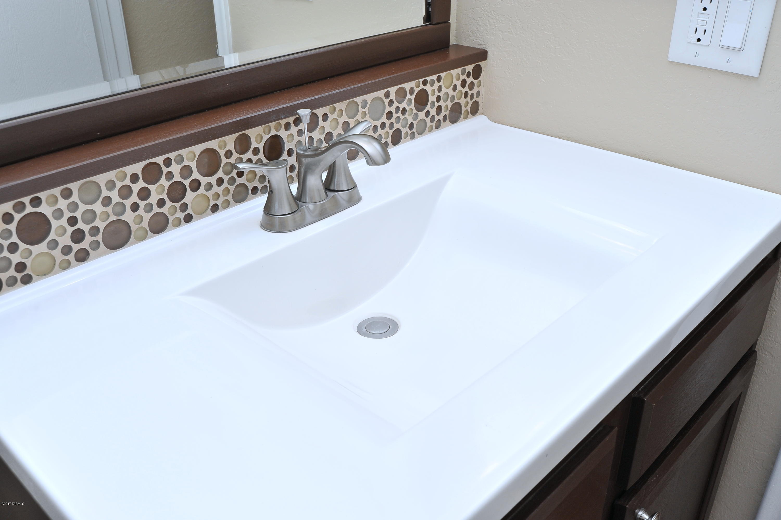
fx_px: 759
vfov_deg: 37.8
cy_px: 260
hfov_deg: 54.5
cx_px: 390
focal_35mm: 35
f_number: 9
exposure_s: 1/60
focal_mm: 35
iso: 640
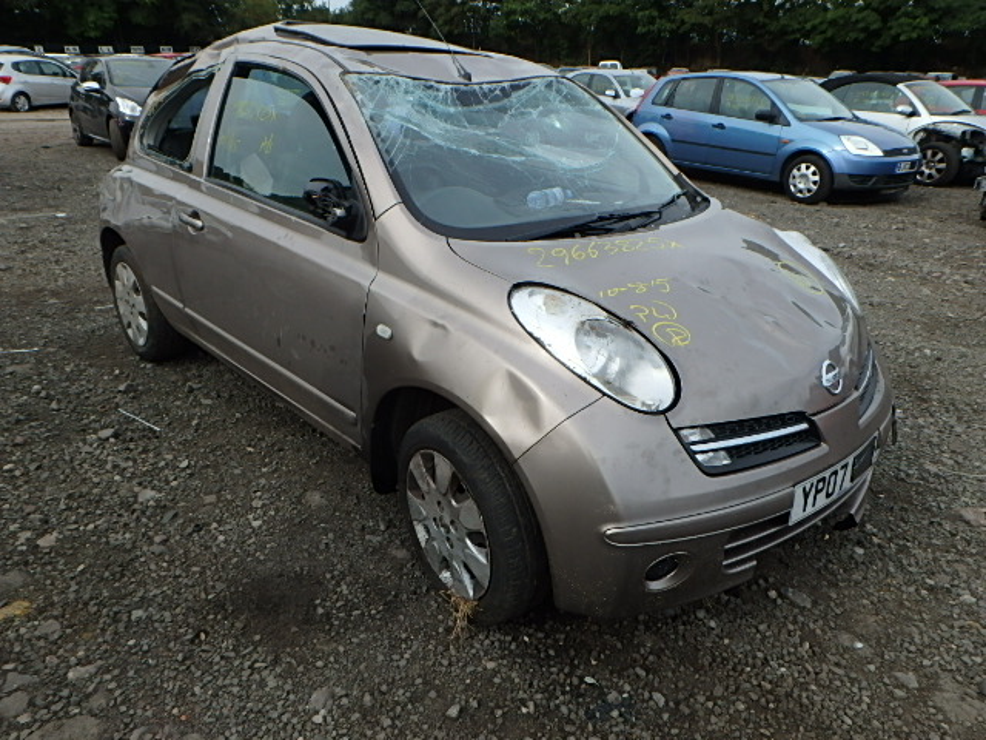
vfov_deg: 54.9
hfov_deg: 69.4
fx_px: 712
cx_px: 493
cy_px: 370
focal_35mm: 25
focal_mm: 4.5
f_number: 4.1
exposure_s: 1/500
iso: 125
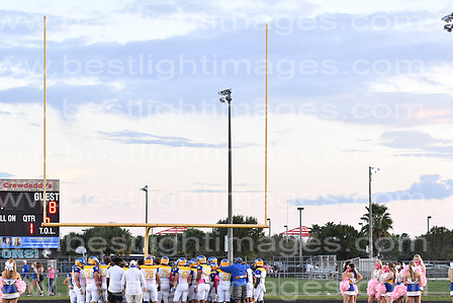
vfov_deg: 10.1
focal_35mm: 136
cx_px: 198
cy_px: 178
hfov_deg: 15.1
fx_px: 1712
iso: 1600
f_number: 4
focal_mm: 70
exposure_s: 1/800
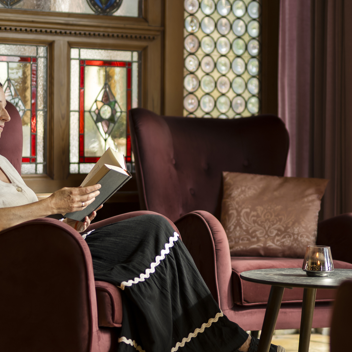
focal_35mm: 113
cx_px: 203
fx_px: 1300
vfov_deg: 15.4
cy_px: 151
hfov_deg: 15.4
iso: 100
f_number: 1.4
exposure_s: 1/320
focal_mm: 50
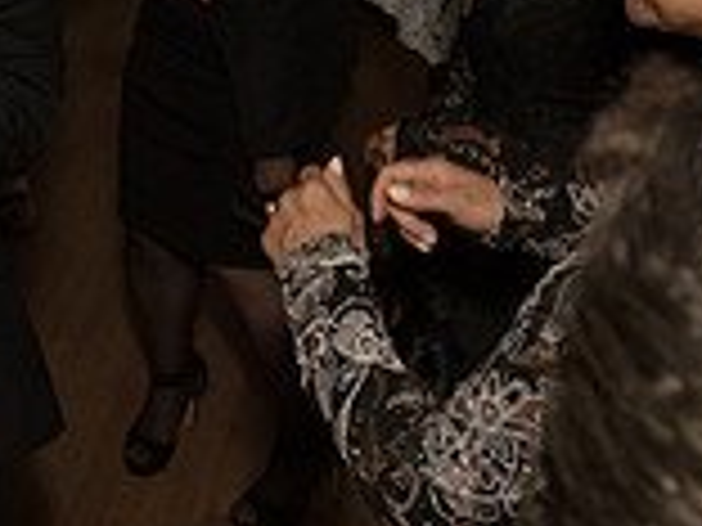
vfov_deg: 17.1
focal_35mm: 86
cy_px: 187
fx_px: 1744
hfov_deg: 21.1
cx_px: -158
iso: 2000
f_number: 3.5
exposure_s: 1/250
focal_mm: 24
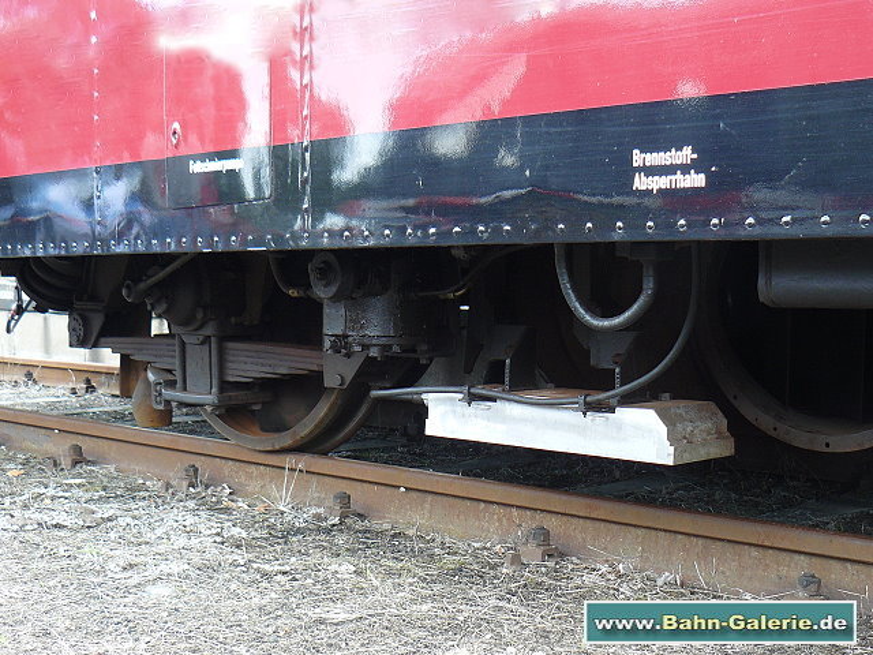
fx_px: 1084
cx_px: 436
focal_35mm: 43
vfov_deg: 33.6
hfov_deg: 43.9
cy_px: 328
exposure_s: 1/40
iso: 100
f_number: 2.8
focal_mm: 7.1
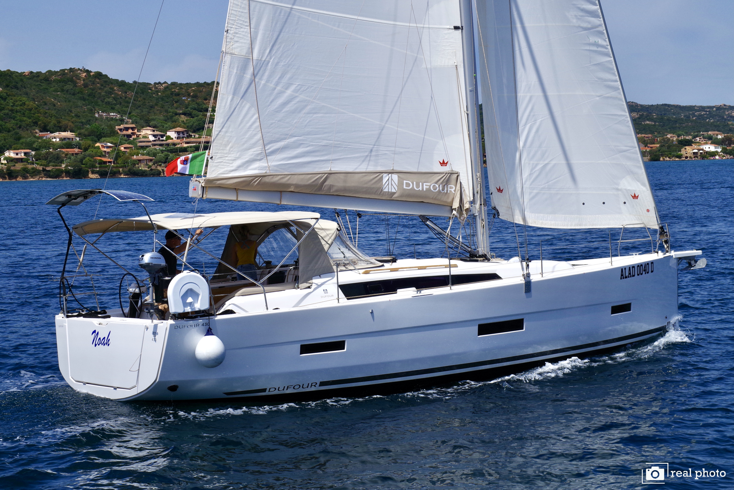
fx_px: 1315
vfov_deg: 21.1
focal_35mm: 64
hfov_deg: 31.2
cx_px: 367
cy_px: 245
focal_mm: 43
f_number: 13
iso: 200
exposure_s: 1/640
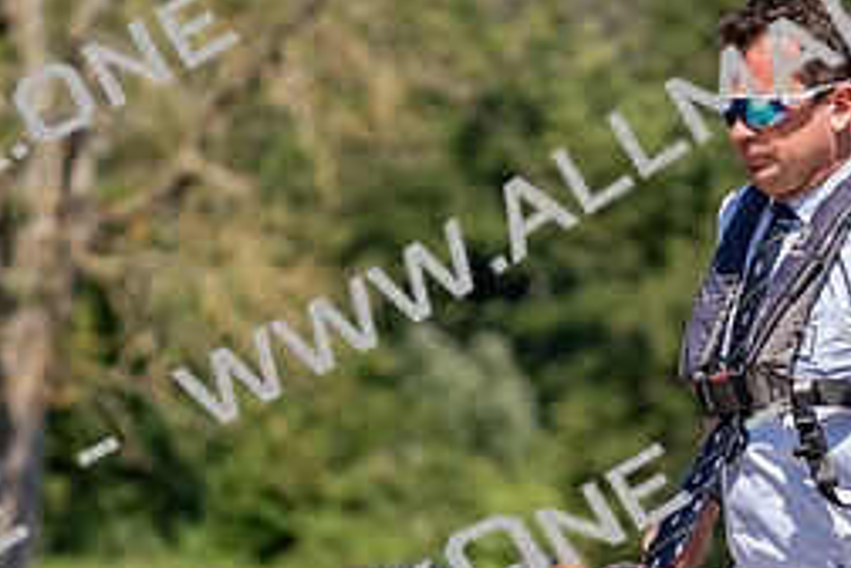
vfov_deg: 3.0
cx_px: 591
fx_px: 10873
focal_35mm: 460
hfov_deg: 4.5
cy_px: 434
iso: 250
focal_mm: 200
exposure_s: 1/2000
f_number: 5.6
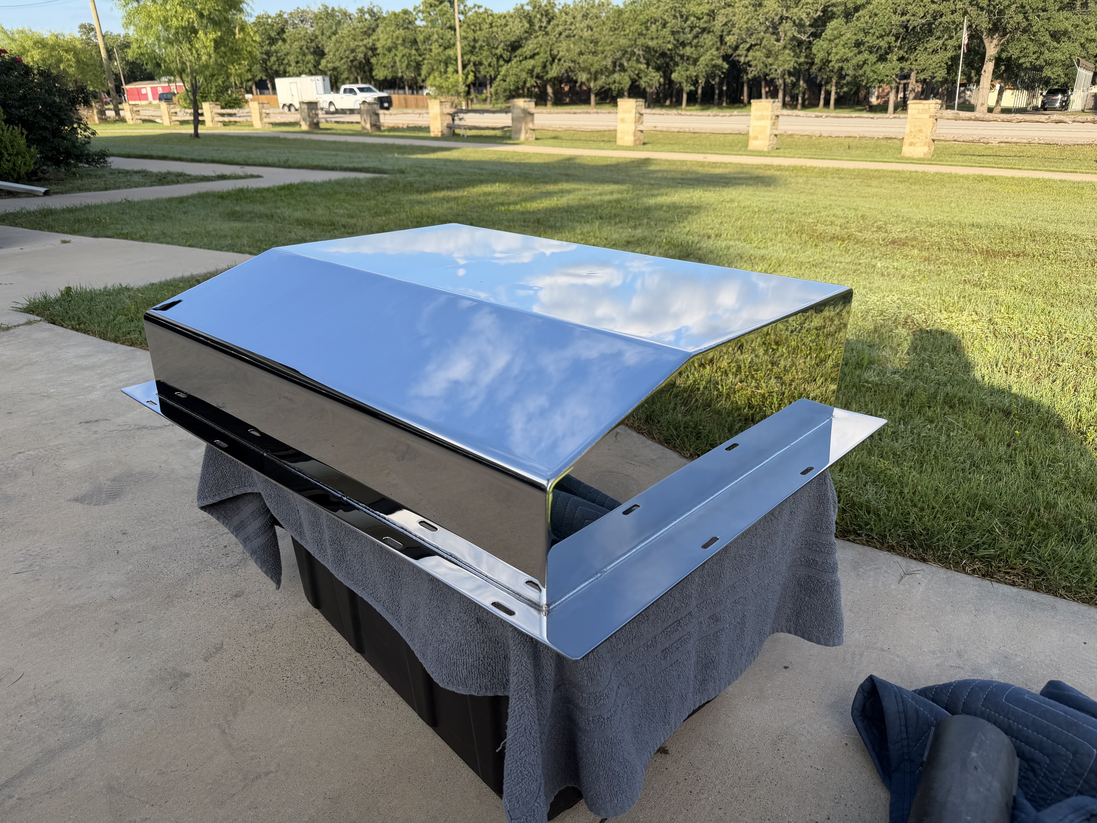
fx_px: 761
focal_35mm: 24
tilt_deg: -22.9
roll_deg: +1.8
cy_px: 412
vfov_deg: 56.8
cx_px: 548
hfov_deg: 71.6
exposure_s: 1/1770
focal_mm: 6.76
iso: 80
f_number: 1.78
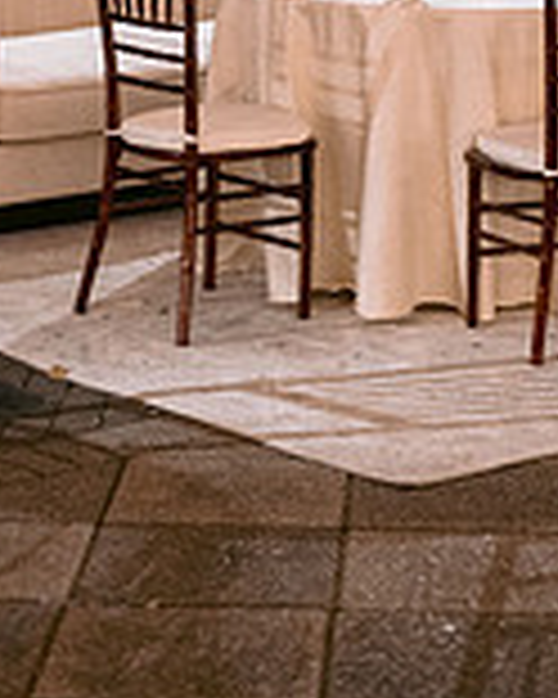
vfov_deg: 13.7
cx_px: 279
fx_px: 2807
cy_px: -144
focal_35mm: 136
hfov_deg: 11.4
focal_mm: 50
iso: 1600
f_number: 2.2
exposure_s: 1/40
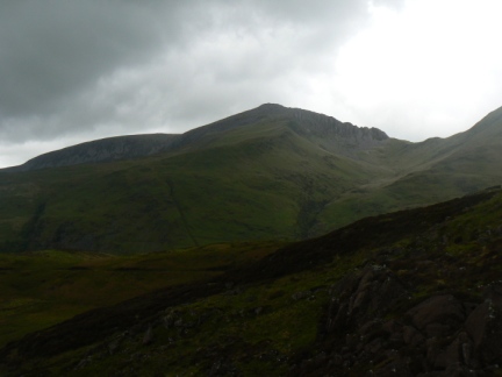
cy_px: 188
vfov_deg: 36.0
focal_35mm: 40
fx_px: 580
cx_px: 251
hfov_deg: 46.8
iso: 80
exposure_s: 1/200
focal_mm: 6.7
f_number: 5.6
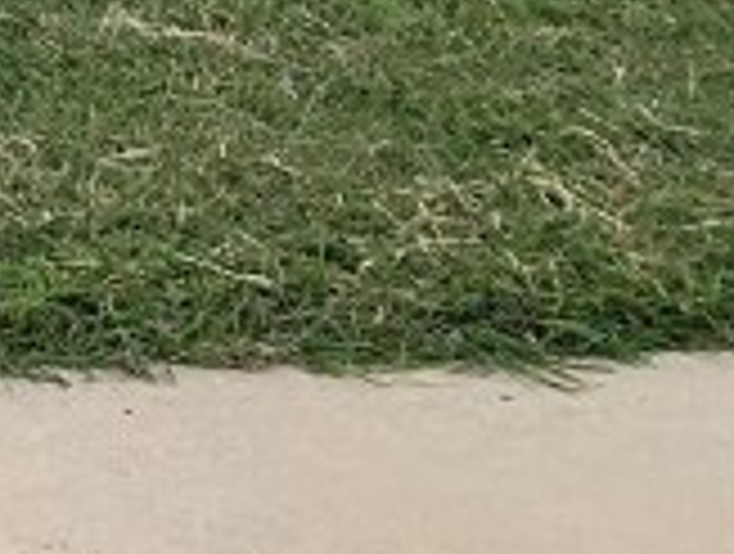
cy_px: -1108
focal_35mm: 163
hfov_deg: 9.3
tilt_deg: +2.6
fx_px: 3464
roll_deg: -1.7
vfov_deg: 7.9
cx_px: -1549
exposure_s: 1/4098
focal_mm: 4.25
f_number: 1.8
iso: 25
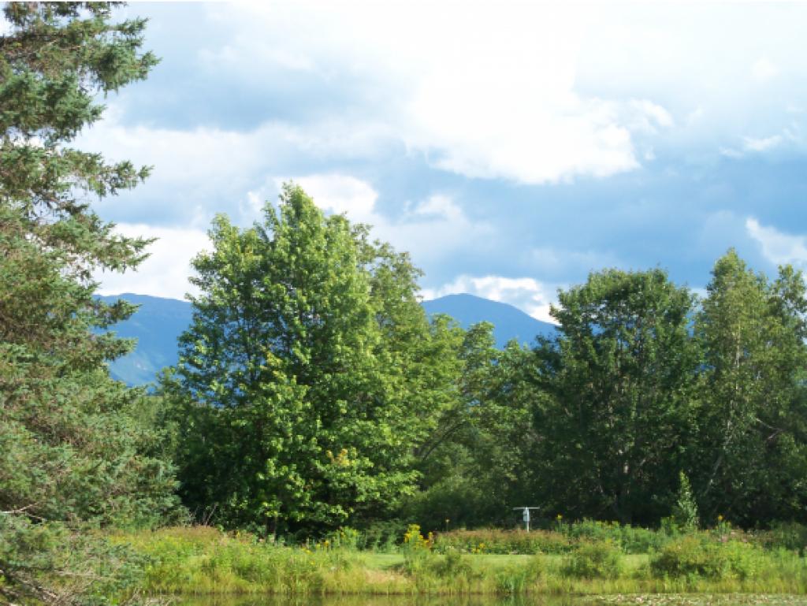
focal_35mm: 80
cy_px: 303
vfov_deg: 18.4
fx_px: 1866
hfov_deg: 24.4
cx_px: 404
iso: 100
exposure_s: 1/125
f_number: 7.4
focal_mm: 14.2
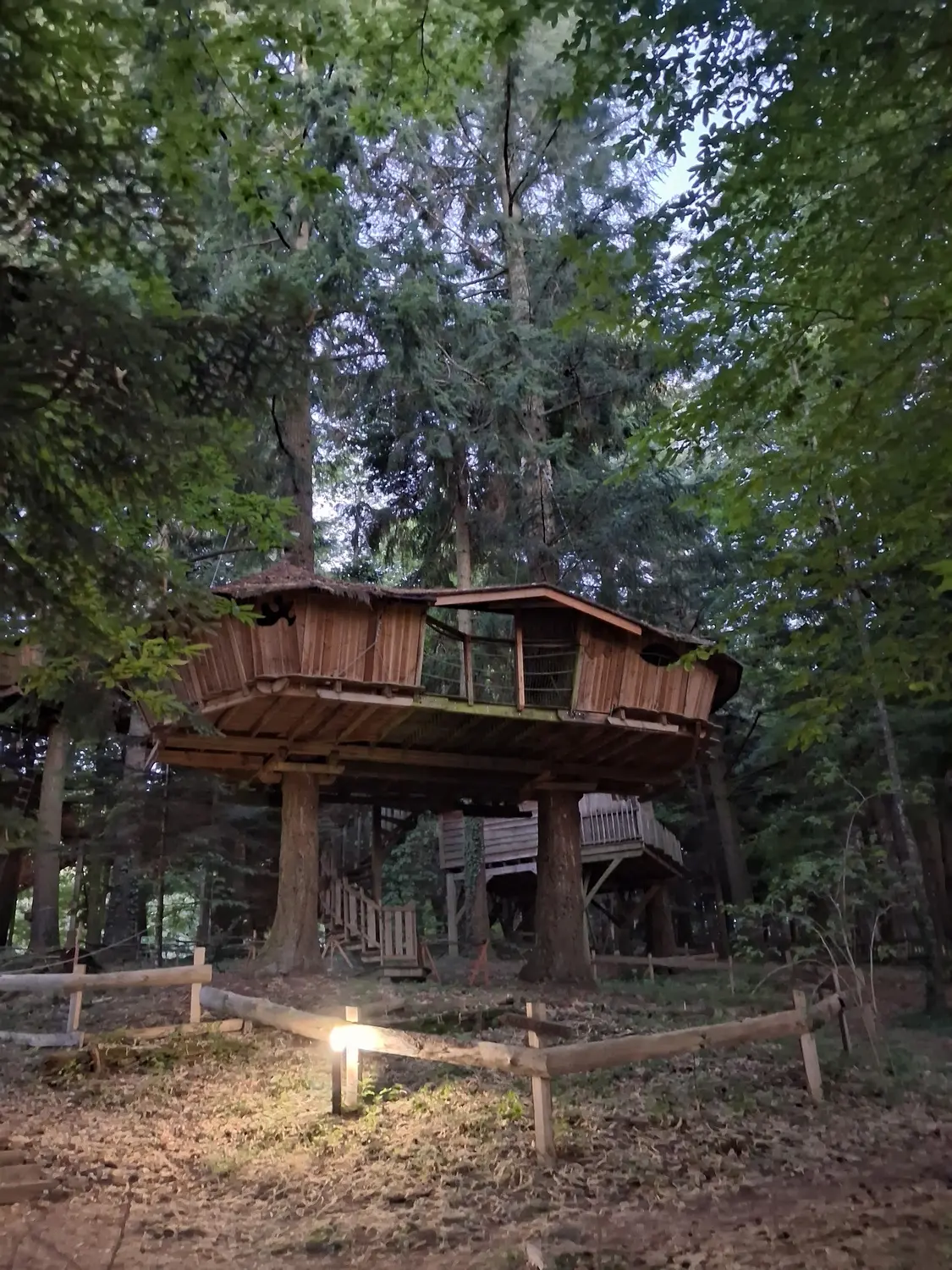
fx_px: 990
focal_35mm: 27
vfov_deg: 65.3
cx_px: 476
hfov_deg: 51.4
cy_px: 635
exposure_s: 1/4
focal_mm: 4
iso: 2000
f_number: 1.8
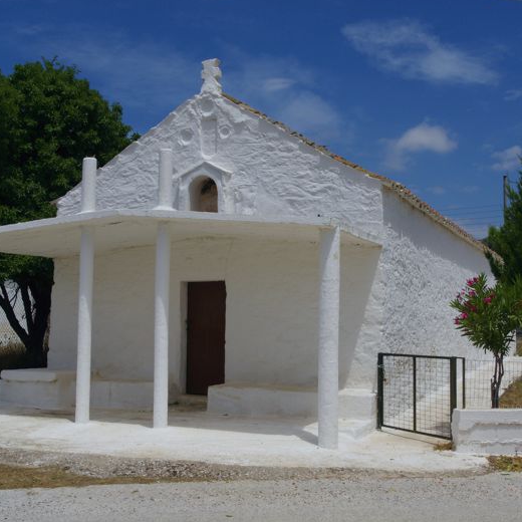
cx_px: 282
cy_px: 260
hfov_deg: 36.0
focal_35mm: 47
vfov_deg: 36.1
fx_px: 802
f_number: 18
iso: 100
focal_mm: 24
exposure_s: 1/200
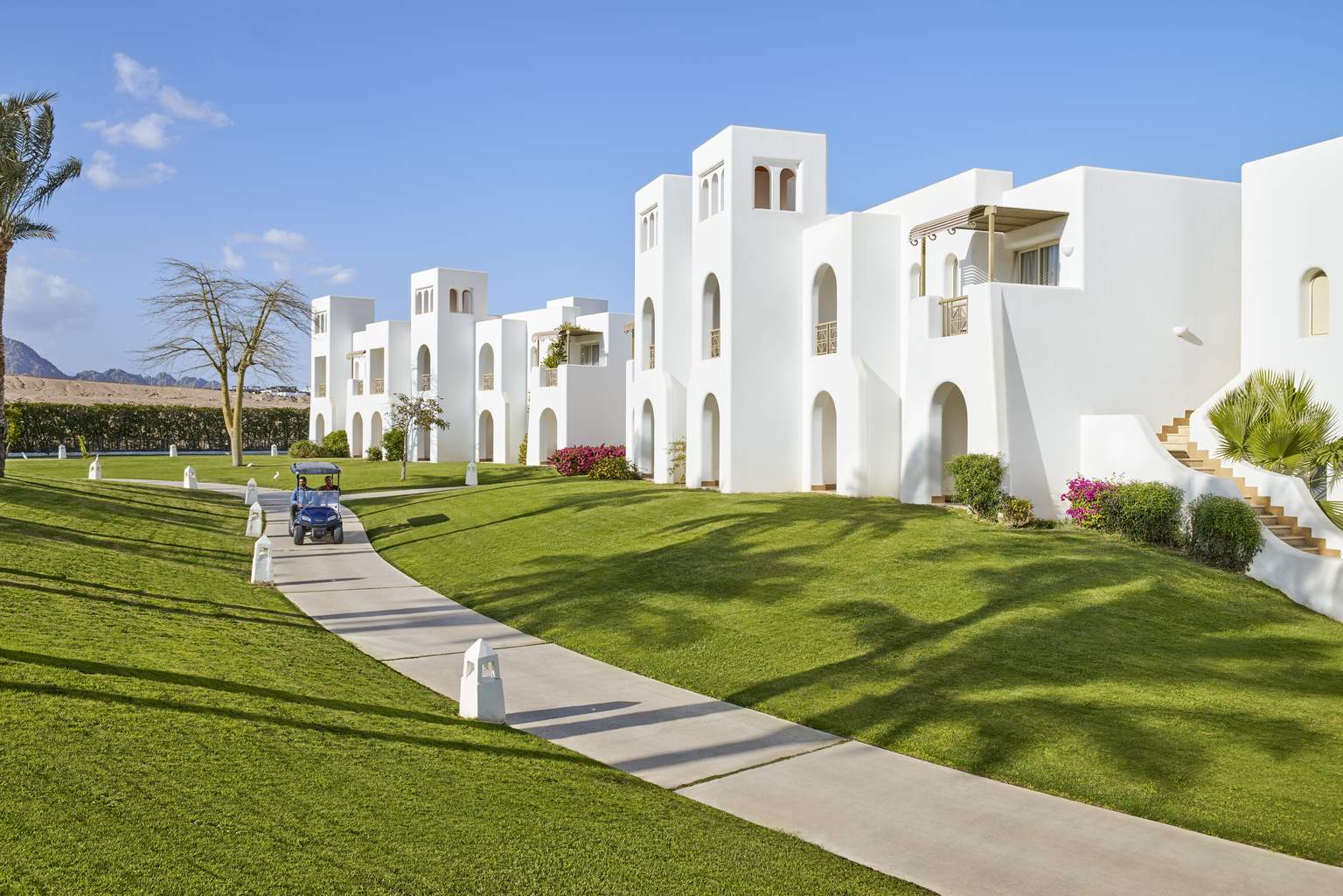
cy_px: 448
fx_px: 1940
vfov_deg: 26.0
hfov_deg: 38.2
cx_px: 672
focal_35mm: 52
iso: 200
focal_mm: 52
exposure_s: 1/2000
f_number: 9
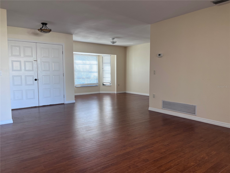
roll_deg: +0.8
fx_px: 173
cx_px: 115
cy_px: 86
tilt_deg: -5.9
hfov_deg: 67.3
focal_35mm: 26
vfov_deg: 53.1
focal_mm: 5.1
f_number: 1.6
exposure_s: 1/60
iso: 64
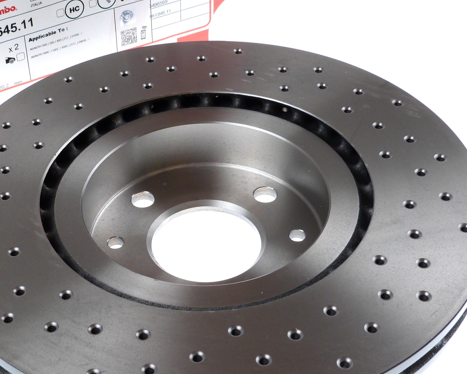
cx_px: 169
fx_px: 898
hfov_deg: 29.0
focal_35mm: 65
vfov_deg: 23.4
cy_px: 228
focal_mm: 7.6
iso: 125
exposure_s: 1/60
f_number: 3.2
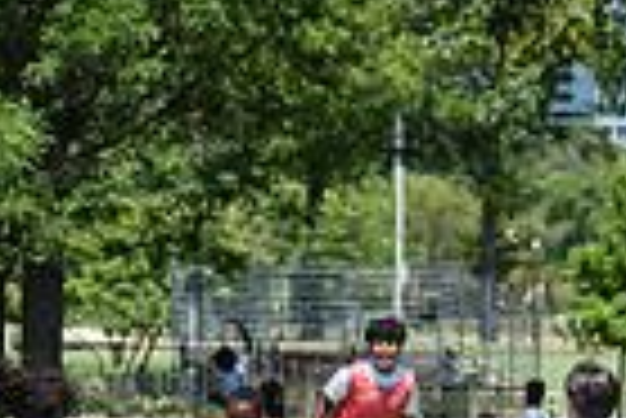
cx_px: 72
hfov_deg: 6.2
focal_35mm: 334
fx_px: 5814
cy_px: 542
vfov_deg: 4.1
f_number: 4
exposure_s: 1/1250
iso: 200
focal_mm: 80
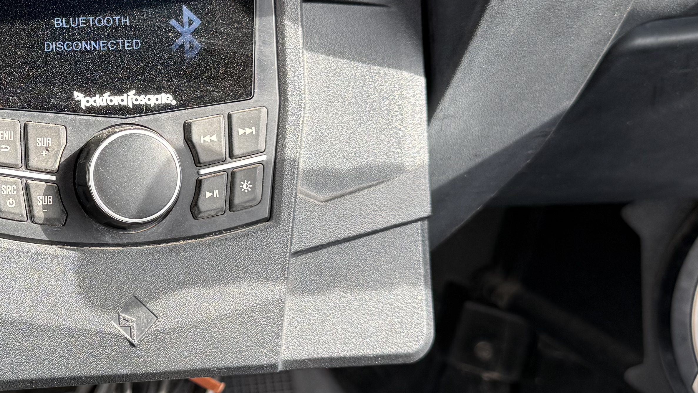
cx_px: 77
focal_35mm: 63
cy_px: 158
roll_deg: -2.8
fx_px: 1166
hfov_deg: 31.8
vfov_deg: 19.1
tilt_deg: -29.2
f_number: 1.78
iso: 100
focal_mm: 6.76
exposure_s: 1/259
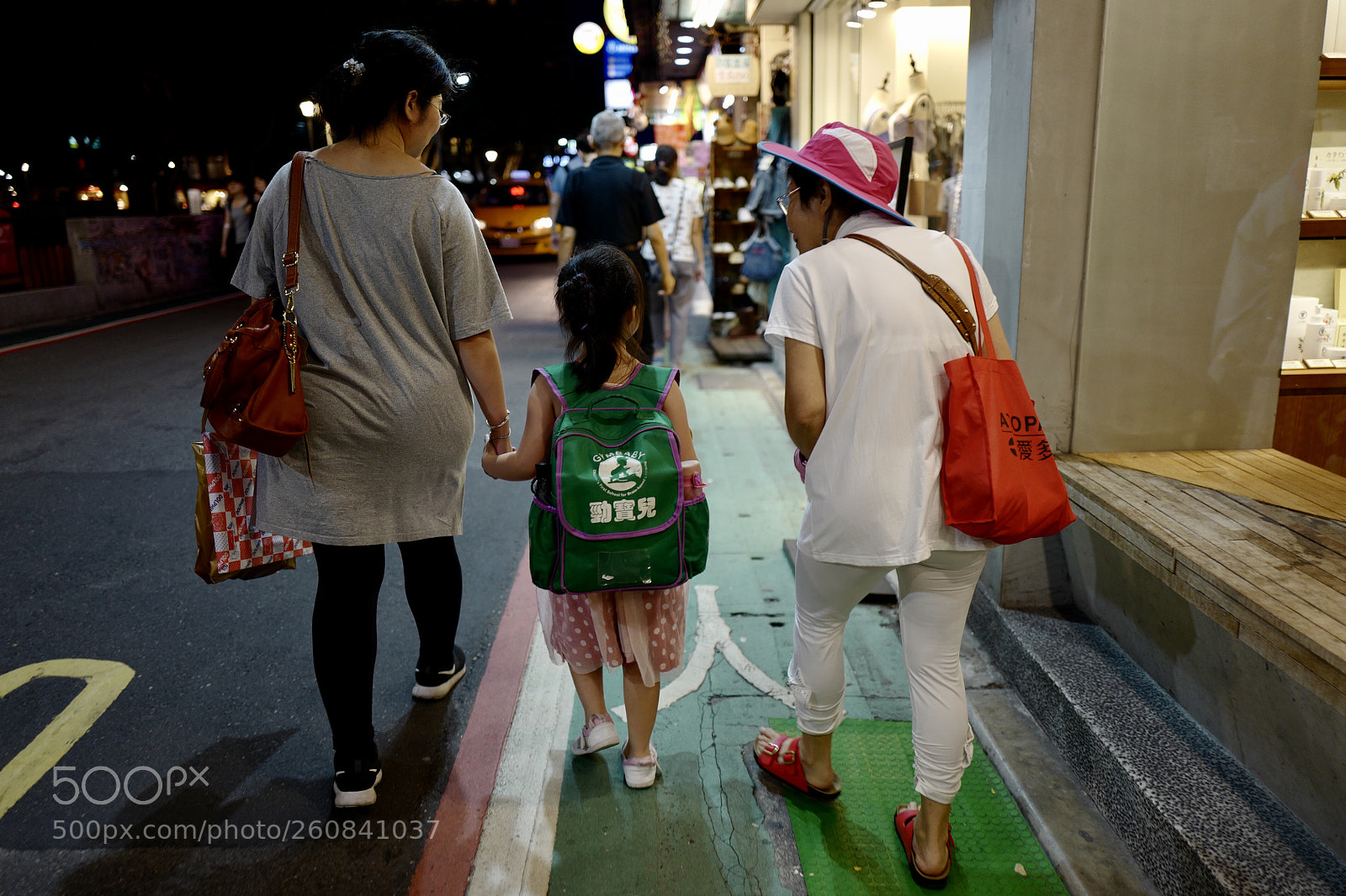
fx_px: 1047
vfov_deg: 46.4
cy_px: 448
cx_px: 673
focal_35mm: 28
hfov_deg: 65.5
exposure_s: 1/125
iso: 320
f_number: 1.7
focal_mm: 28
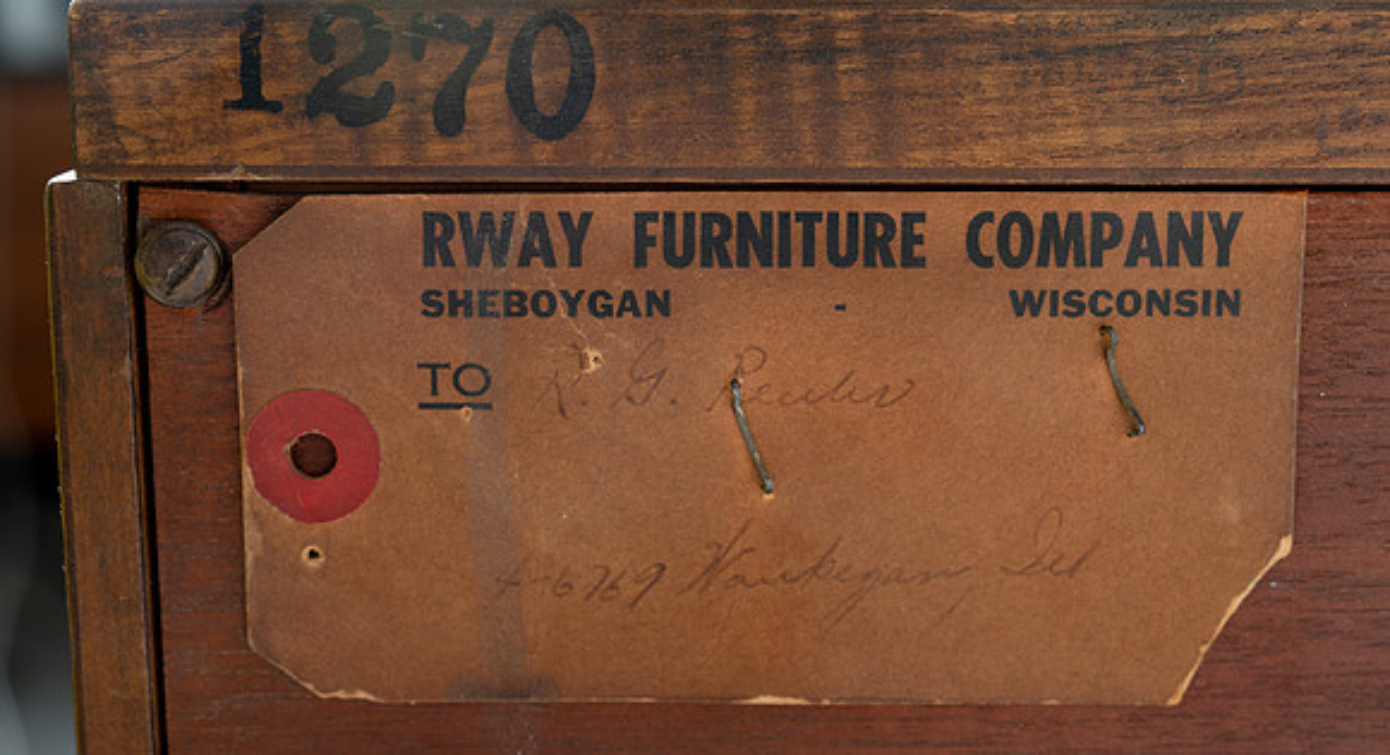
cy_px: 431
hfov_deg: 32.2
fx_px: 2407
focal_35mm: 66
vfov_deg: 17.8
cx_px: 743
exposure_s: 1/160
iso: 200
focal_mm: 53
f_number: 7.1
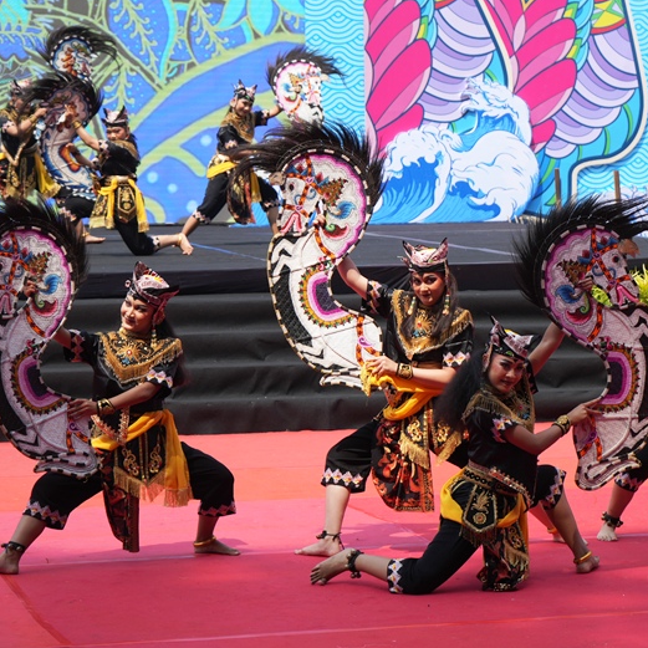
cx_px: 428
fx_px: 2478
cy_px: 249
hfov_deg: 14.9
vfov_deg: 14.9
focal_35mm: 117
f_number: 5.6
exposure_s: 1/500
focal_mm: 70
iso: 125
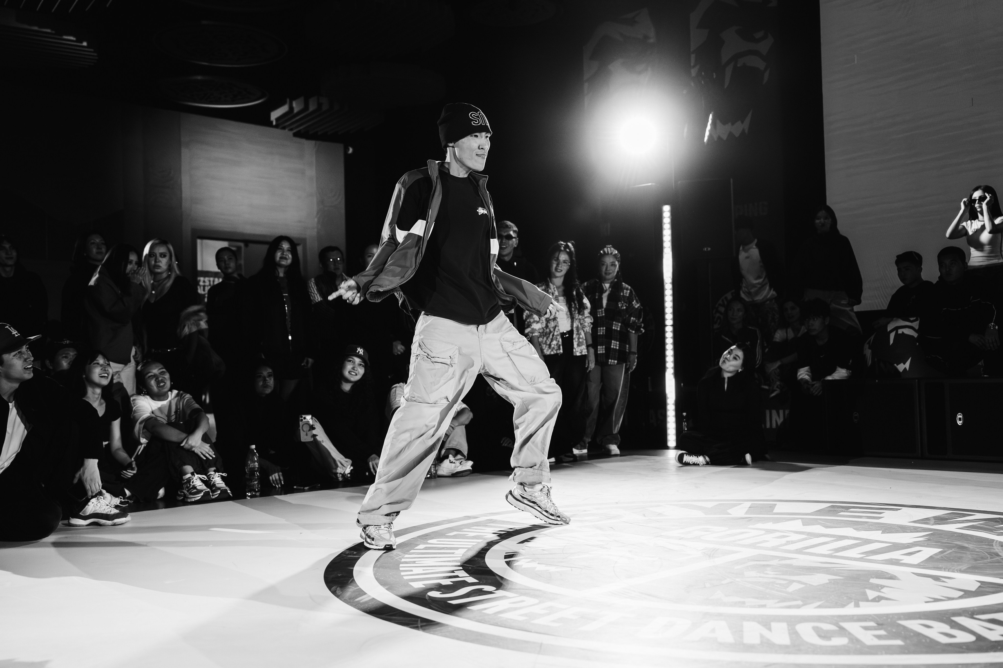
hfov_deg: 51.9
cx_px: 502
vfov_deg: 35.9
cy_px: 334
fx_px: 1031
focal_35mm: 37
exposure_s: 1/800
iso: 3200
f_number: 2.8
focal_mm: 37
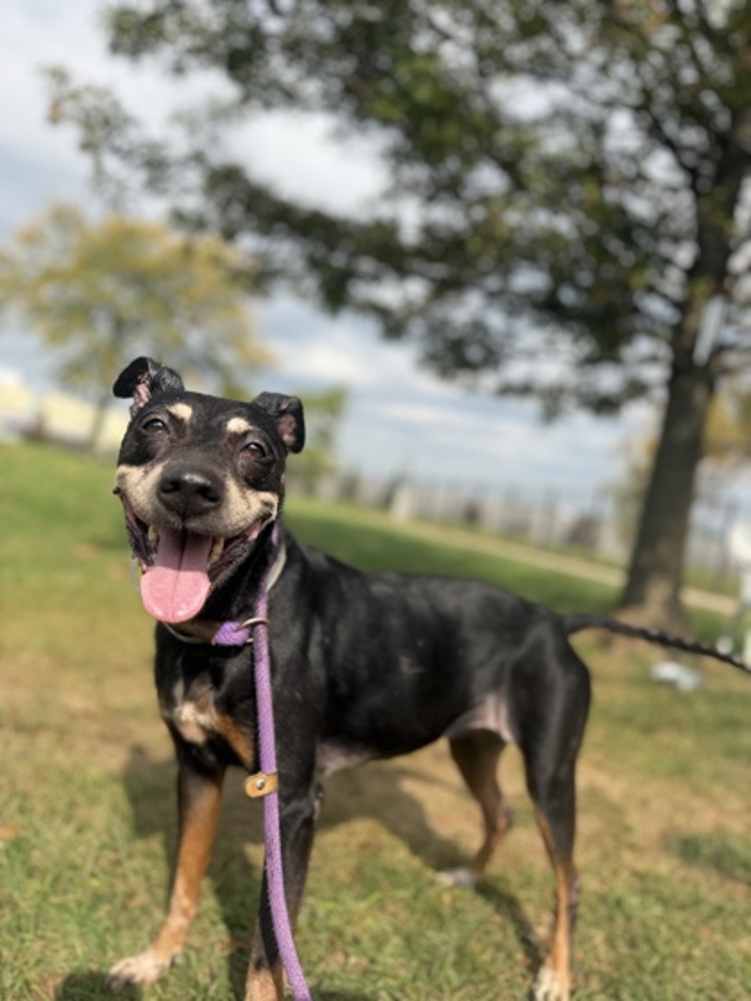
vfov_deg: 71.6
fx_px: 694
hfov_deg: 56.8
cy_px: 500
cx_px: 376
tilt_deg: +3.2
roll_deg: -2.9
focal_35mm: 24
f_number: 1.78
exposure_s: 1/3759
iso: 80
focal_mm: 6.76
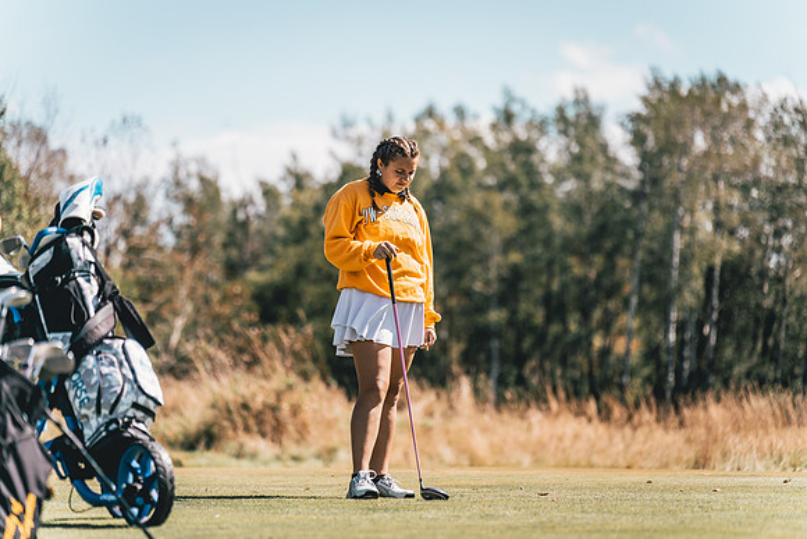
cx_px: 404
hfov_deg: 13.2
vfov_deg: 8.8
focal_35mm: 156
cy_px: 270
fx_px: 3490
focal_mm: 150
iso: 100
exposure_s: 1/3200
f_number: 2.8
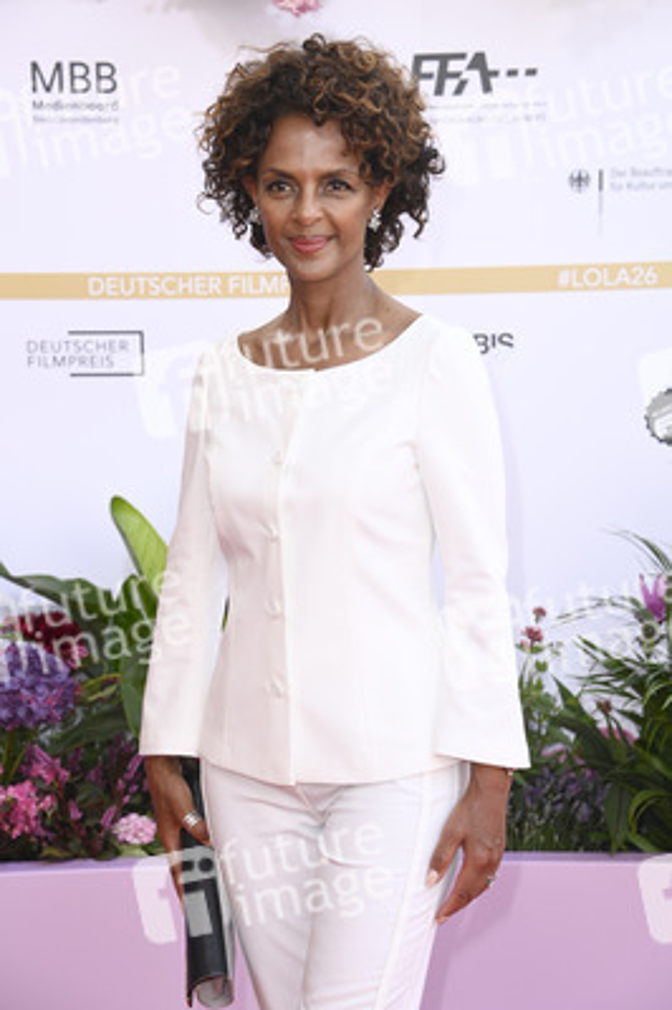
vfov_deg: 20.8
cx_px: 336
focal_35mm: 98
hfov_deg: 13.9
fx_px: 2749
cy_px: 505
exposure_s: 1/250
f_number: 6.3
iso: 500
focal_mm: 98
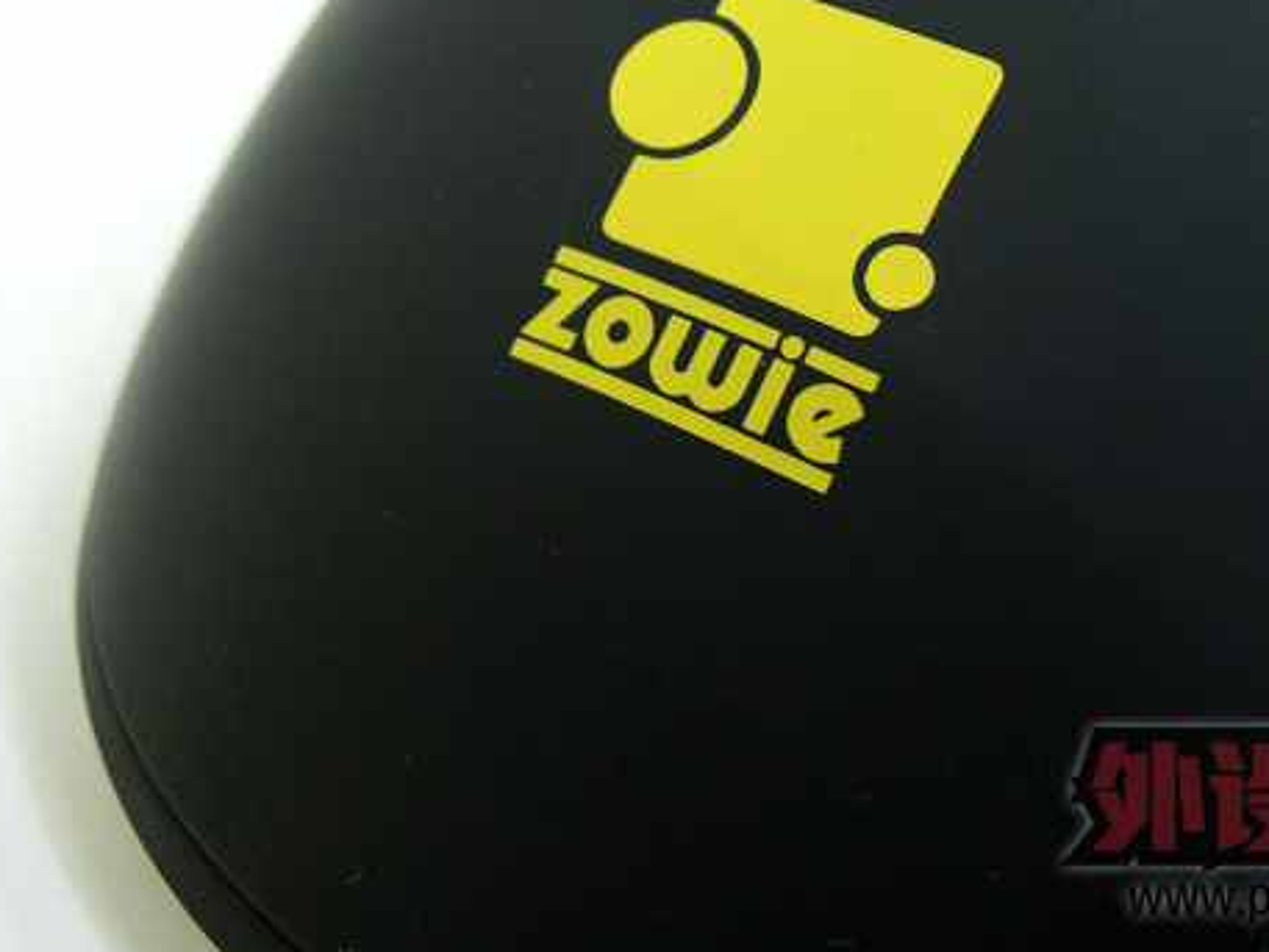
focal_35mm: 63
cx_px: 716
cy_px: 311
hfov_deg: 30.7
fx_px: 2310
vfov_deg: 23.2
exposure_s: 1/13
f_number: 3.5
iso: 500
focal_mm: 8.1
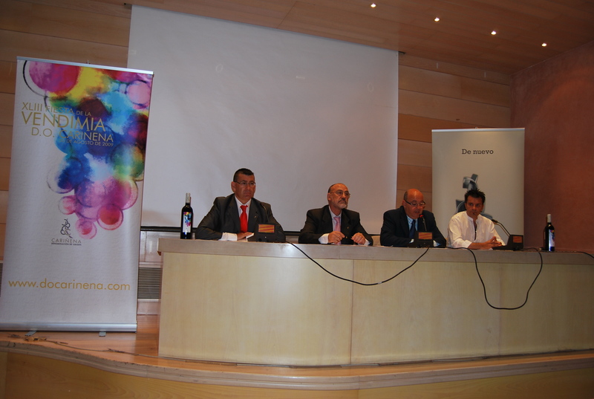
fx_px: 446
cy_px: 200
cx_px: 297
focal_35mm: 27
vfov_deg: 48.1
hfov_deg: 67.3
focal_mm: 18
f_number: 3.5
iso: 200
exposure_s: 1/60
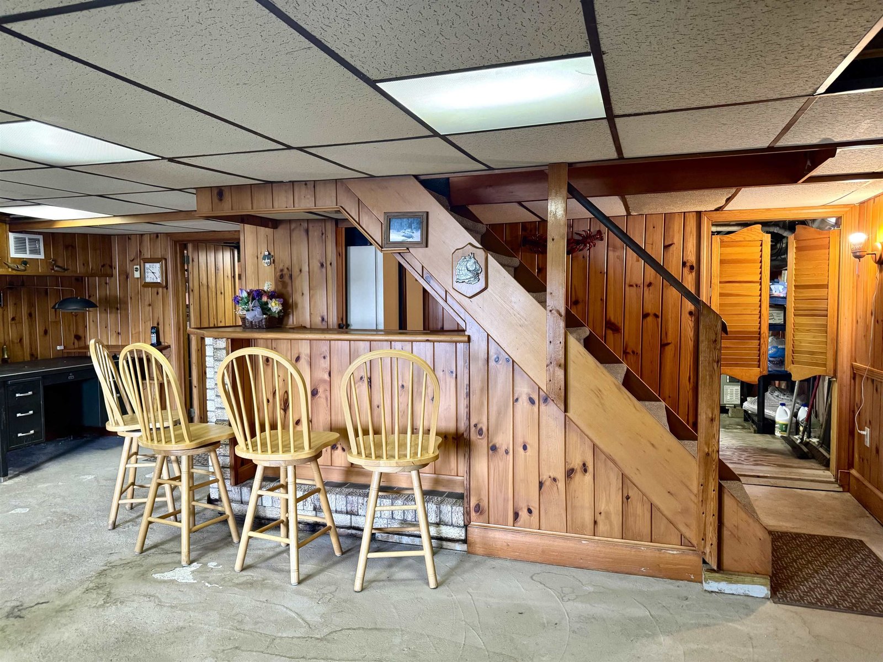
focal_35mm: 24
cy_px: 331
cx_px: 442
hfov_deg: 71.6
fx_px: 612
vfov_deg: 56.8
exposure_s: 1/60
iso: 400
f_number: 1.78
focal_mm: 6.76
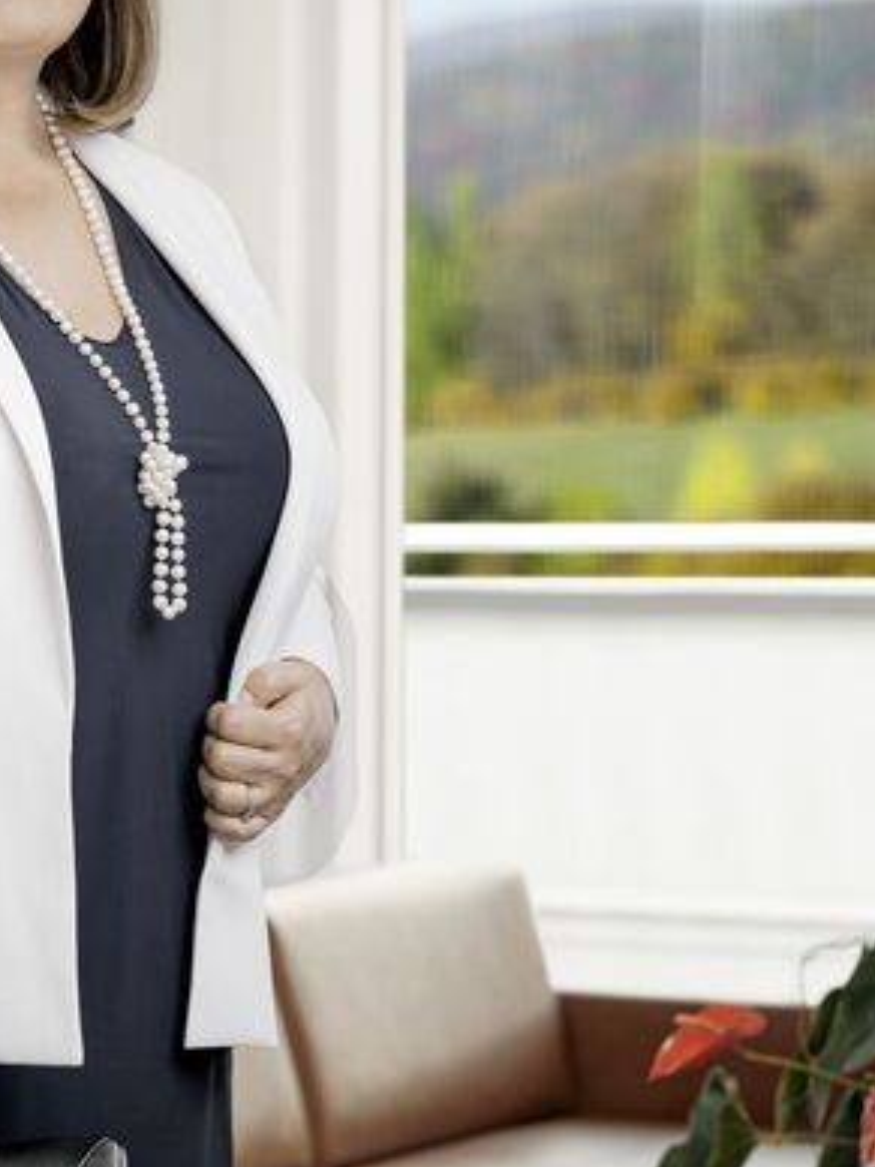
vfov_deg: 9.8
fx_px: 6808
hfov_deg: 7.3
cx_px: -32
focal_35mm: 202
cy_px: 626
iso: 100
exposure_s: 1/40
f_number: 5.6
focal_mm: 110
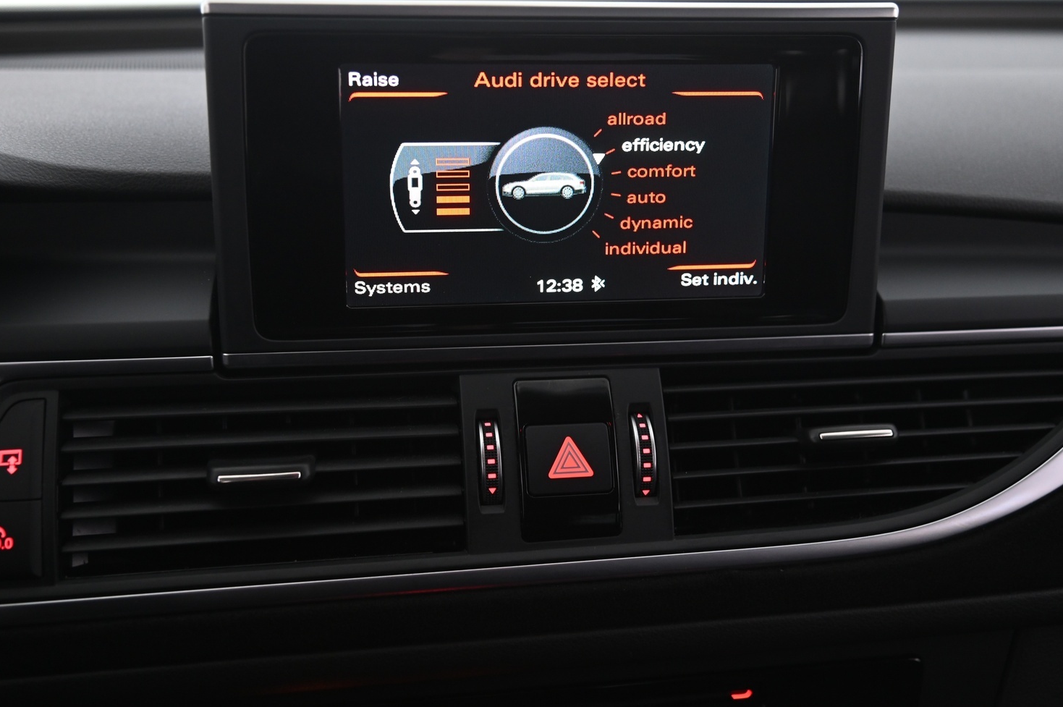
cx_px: 509
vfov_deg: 31.8
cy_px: 354
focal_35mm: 42
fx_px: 1239
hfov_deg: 46.4
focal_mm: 38
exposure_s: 1/25
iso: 2000
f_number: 4
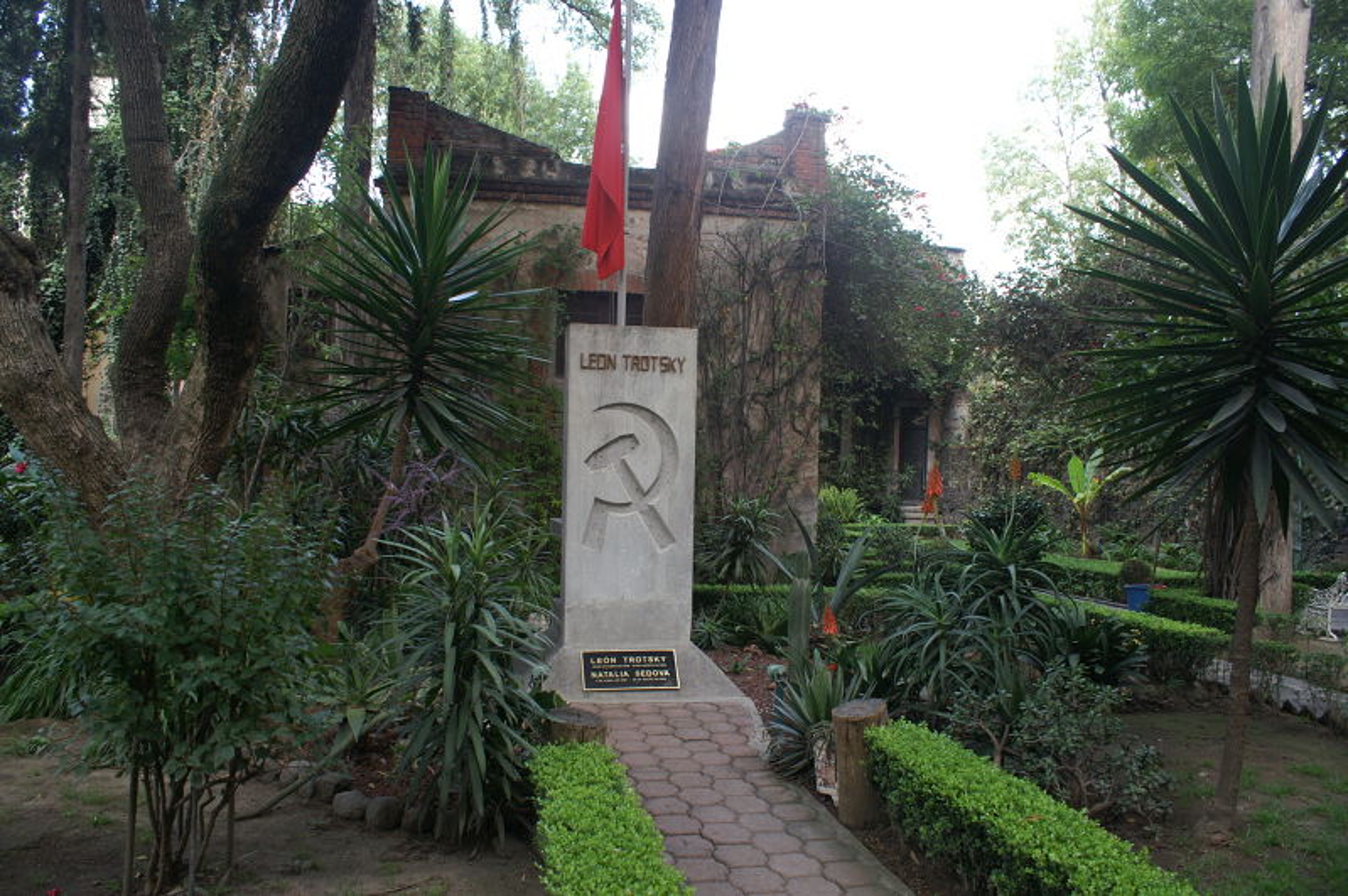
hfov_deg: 67.4
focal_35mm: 27
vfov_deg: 47.8
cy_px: 448
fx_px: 1010
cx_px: 674
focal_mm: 18
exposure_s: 1/40
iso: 100
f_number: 4
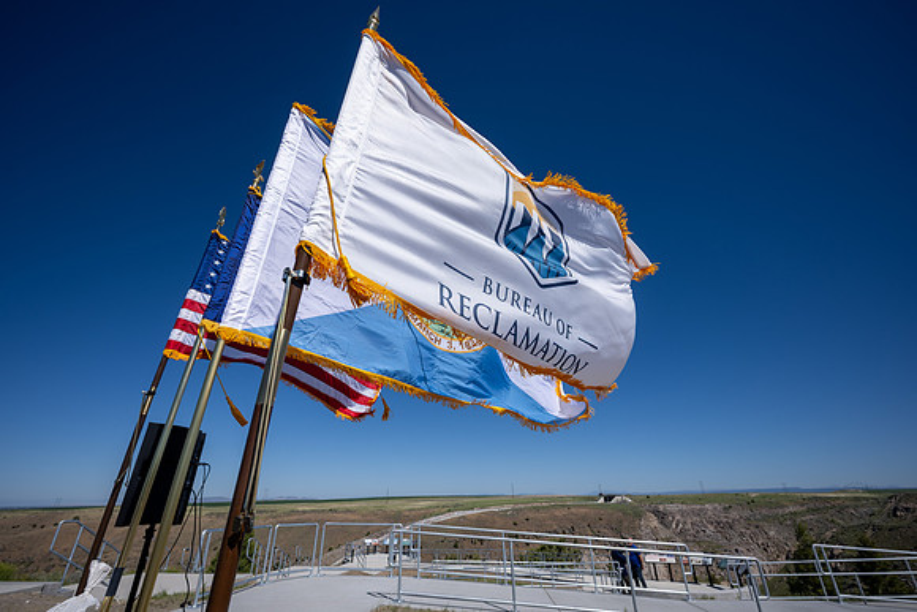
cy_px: 306
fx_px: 408
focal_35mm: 16
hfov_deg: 96.7
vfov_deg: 73.8
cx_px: 458
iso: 100
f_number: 5.6
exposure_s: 1/1000
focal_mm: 16
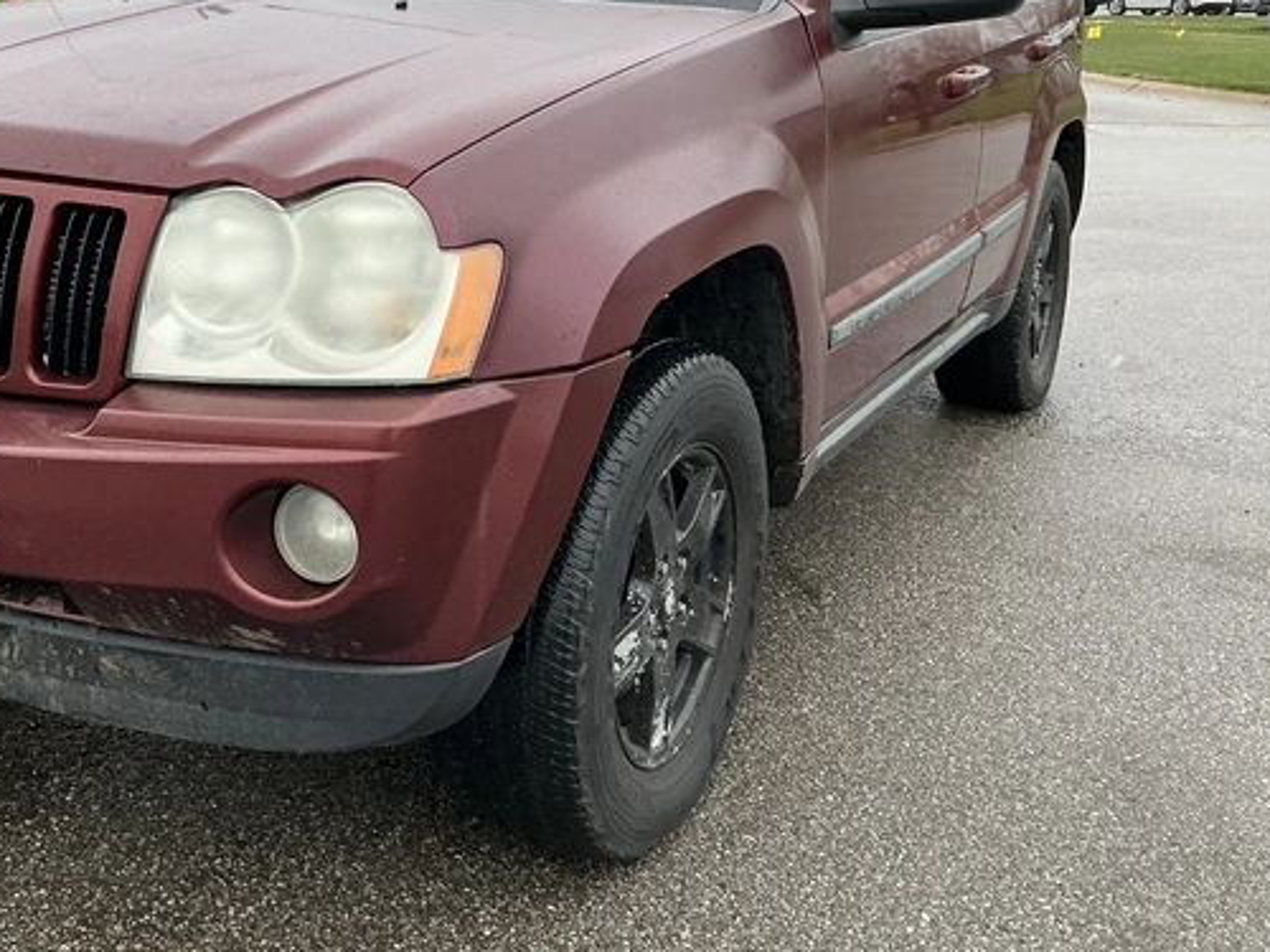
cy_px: 260
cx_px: 348
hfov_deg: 43.6
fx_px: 1541
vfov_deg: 33.8
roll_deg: -1.1
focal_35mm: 42
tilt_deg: -11.0
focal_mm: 3
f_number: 1.8
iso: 50
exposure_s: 1/122
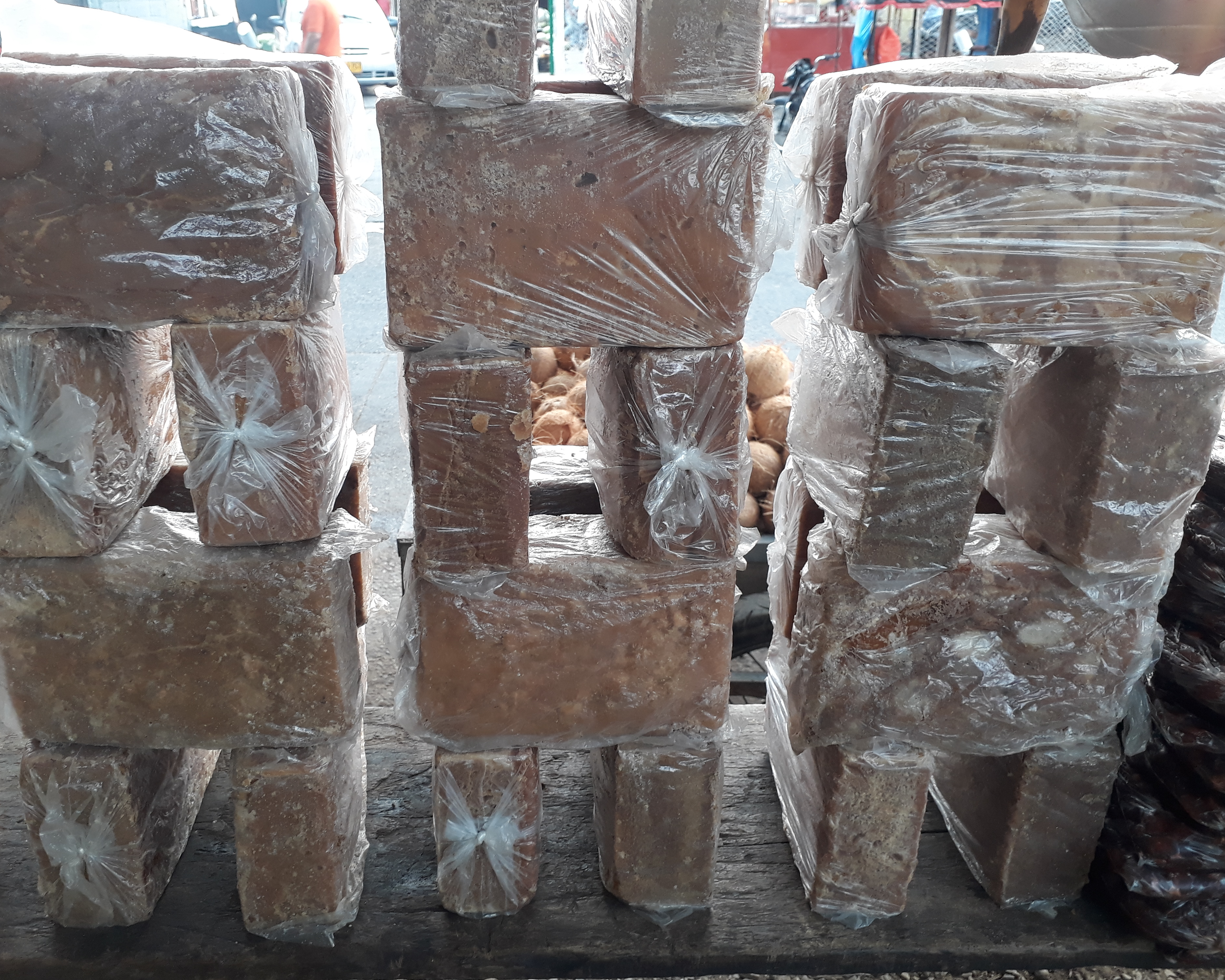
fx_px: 1051
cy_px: 483
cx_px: 563
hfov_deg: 60.4
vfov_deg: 50.0
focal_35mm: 29
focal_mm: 3.6
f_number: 1.9
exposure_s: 1/30
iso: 64
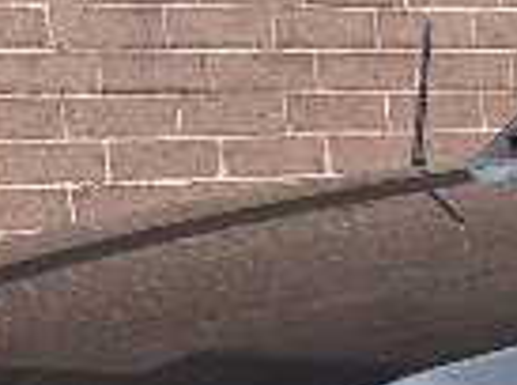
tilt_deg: -11.0
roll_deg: +3.7
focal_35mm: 195
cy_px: 744
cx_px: 1098
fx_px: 2905
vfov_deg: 7.3
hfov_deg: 9.4
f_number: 1.8
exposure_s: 1/616
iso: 25
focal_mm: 4.25
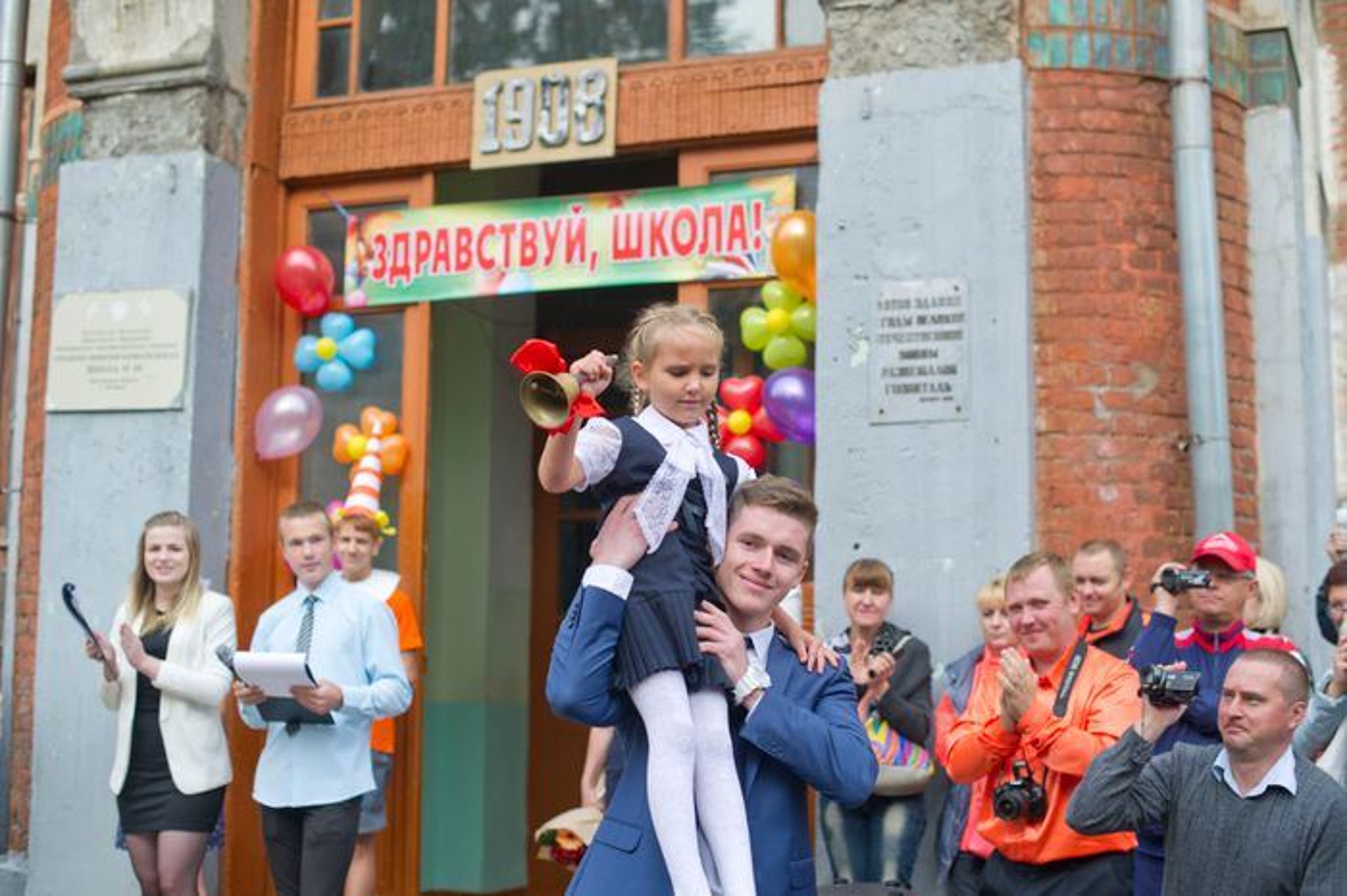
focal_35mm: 50
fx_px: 1870
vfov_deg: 27.0
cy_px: 448
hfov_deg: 39.6
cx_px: 674
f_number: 2.8
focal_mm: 50
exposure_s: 1/1000
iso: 200
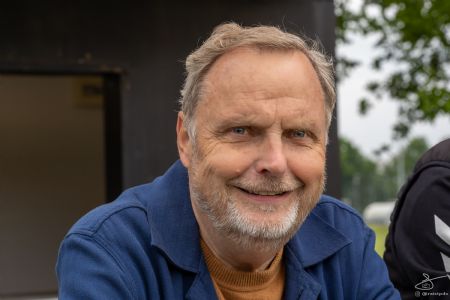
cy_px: 150
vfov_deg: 12.5
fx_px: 1375
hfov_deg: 18.6
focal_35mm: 110
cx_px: 225
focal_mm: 110
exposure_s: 1/1500
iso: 3200
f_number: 11
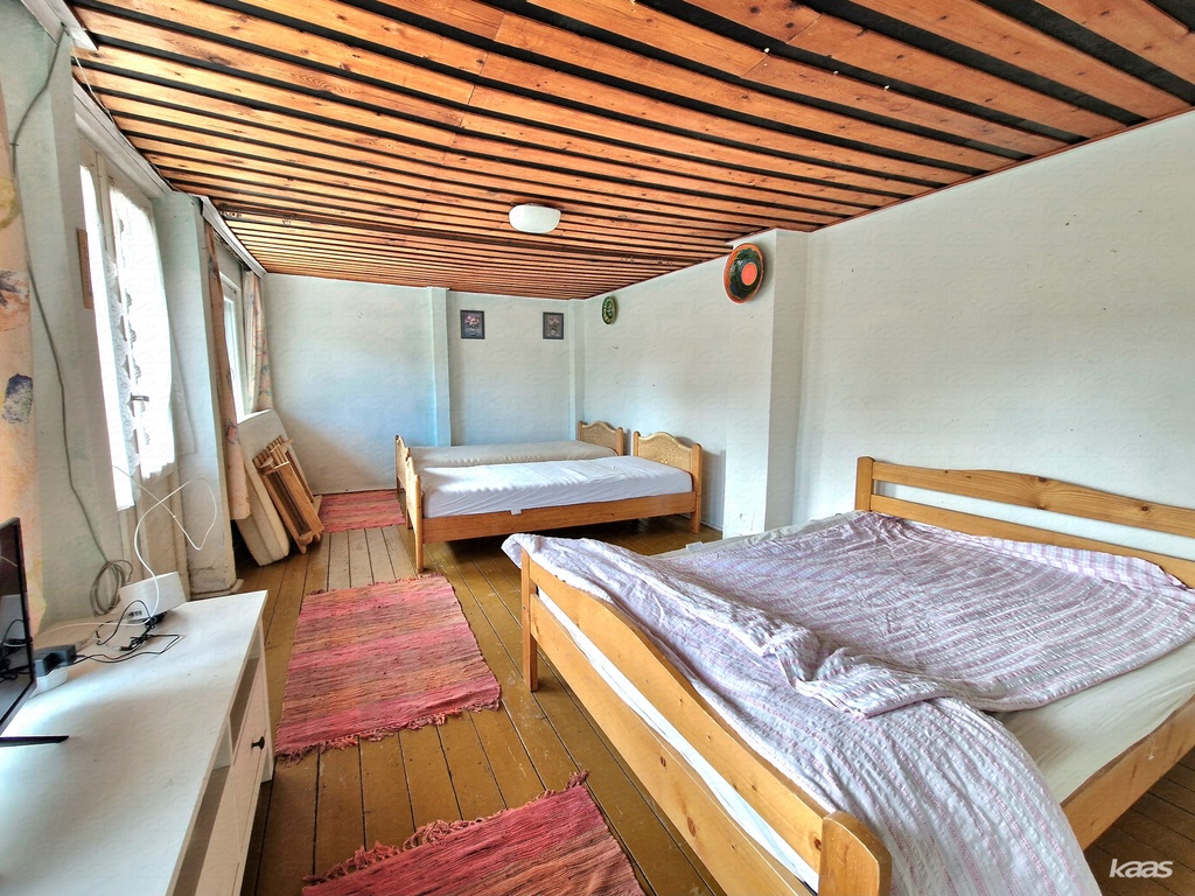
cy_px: 448
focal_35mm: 13
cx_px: 598
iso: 125
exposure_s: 1/50
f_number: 2.2
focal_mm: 2.2
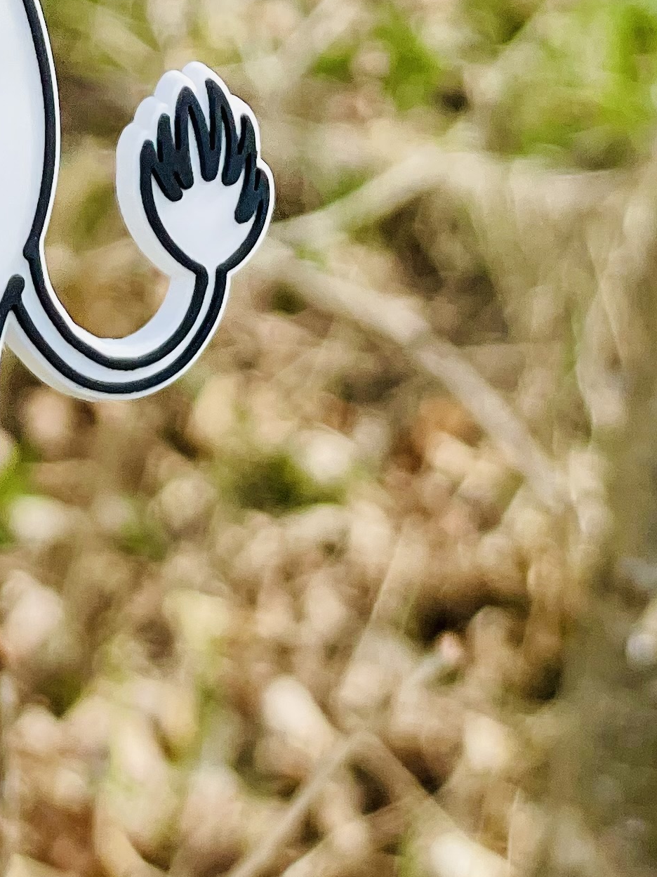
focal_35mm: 168
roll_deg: -0.3
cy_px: -490
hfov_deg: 8.6
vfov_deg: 11.2
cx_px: -312
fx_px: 4251
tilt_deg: -7.0
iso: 32
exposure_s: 1/1199
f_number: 2
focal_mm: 6
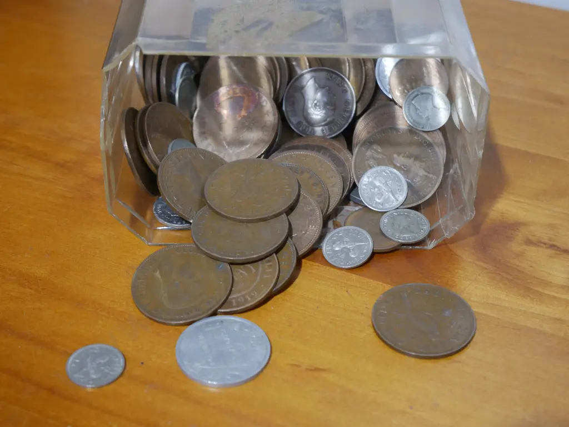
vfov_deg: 22.9
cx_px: 284
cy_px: 214
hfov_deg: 30.3
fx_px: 1052
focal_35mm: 64
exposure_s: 1/80
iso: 800
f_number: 5.4
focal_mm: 32
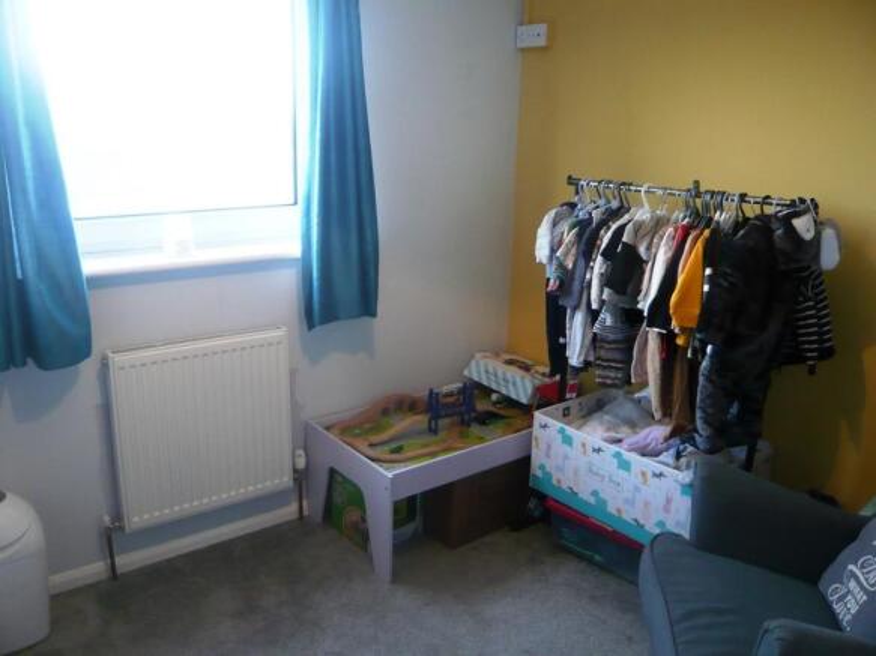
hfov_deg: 63.5
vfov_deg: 49.7
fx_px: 708
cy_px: 328
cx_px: 438
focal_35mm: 28
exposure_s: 1/30
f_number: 2.8
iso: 200
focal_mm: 4.6
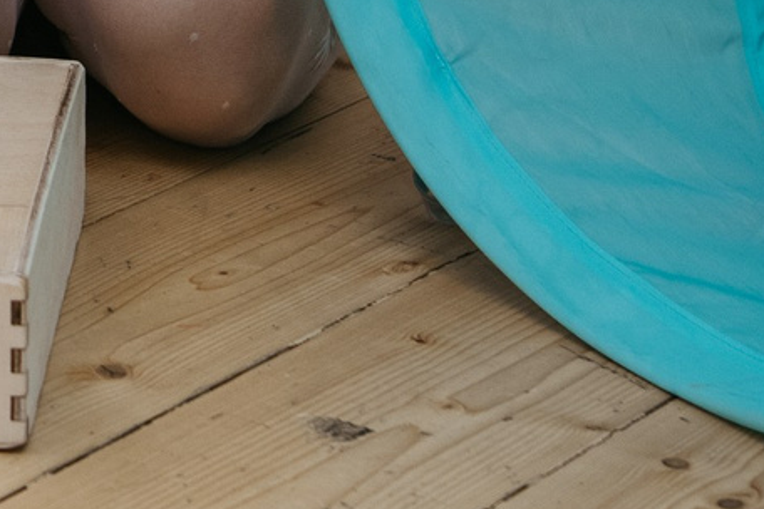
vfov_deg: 5.6
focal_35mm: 236
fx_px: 5008
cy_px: -696
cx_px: -461
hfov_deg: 8.5
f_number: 4
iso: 100
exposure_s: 1/160
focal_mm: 42
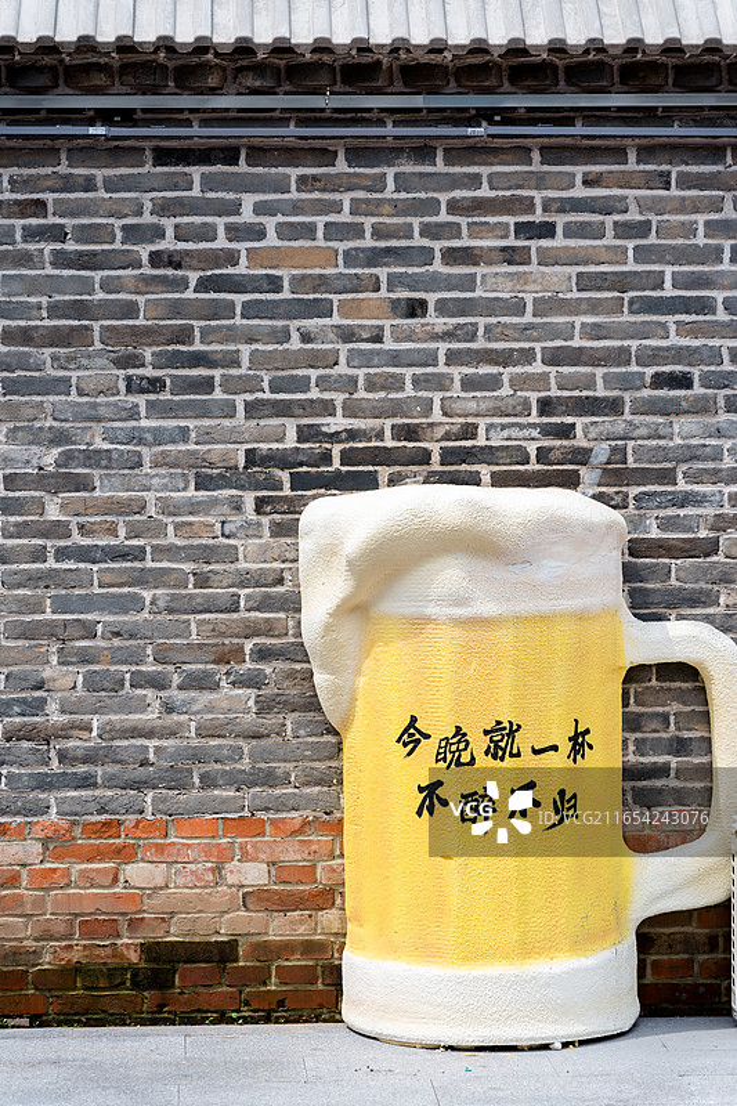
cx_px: 368
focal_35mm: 100
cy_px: 553
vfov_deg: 20.4
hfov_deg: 13.7
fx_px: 3072
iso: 100
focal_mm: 100
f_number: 4
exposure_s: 1/800
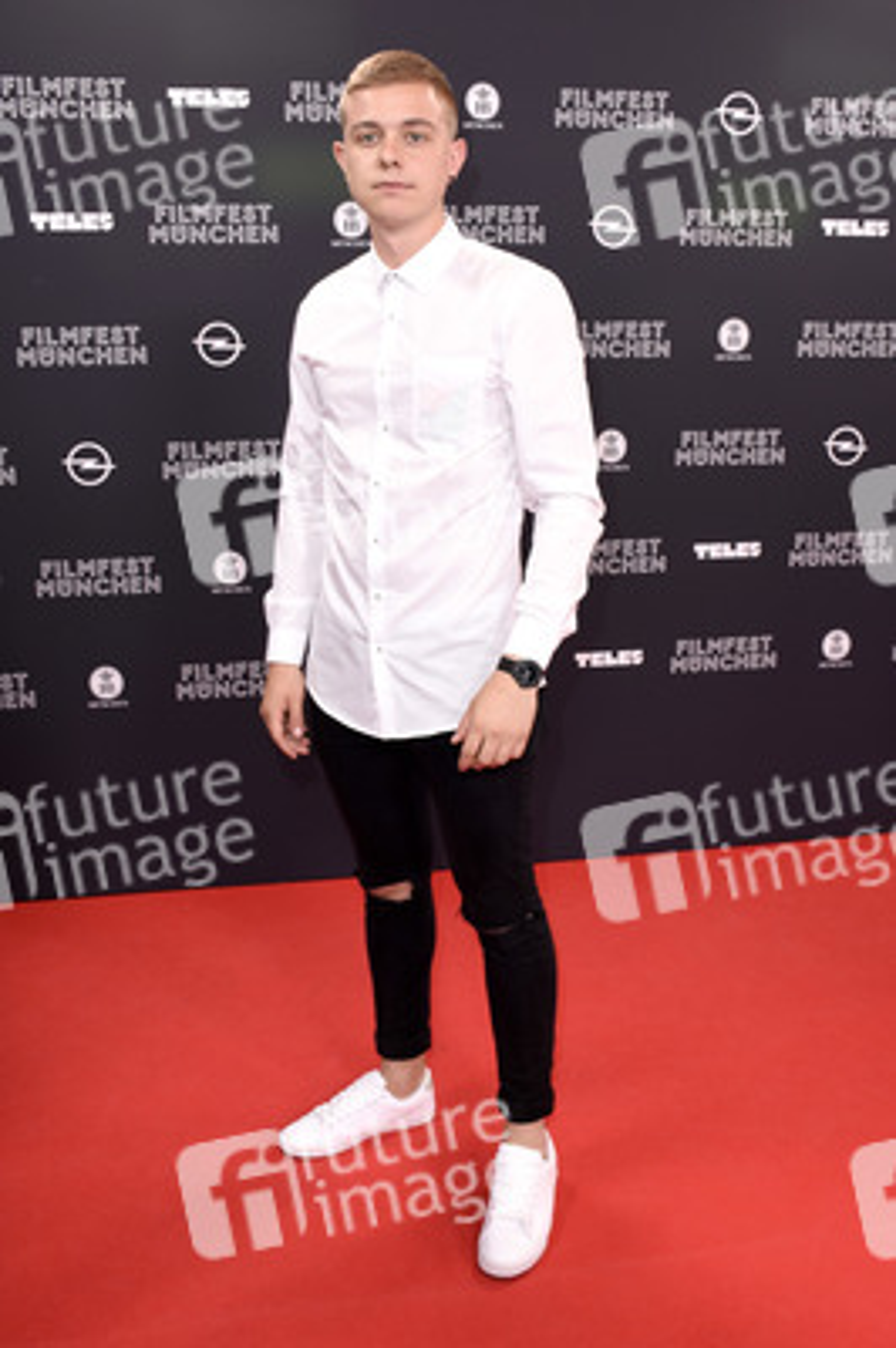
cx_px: 448
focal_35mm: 30
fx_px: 1122
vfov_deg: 62.0
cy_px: 674
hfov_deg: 43.5
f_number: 6.3
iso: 400
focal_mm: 20
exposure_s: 1/60
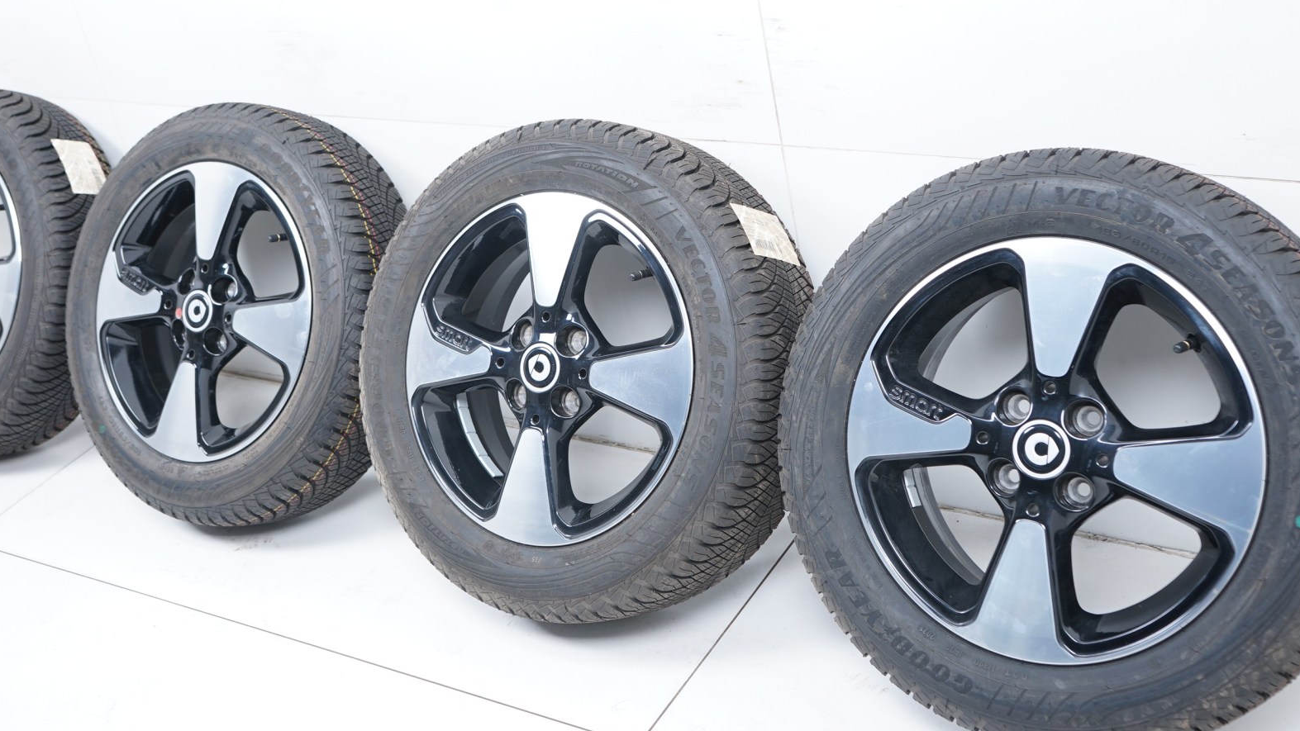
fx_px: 1586
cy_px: 274
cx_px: 618
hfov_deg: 44.6
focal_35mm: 46
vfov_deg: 25.9
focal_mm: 36
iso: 250
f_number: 5.6
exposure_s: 1/125
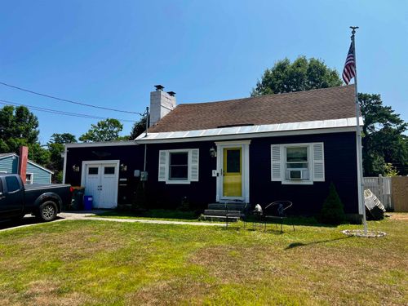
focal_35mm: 26
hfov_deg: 67.3
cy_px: 153
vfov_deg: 53.1
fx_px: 306
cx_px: 204
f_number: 1.5
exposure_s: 1/4444
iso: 50
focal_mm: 5.7
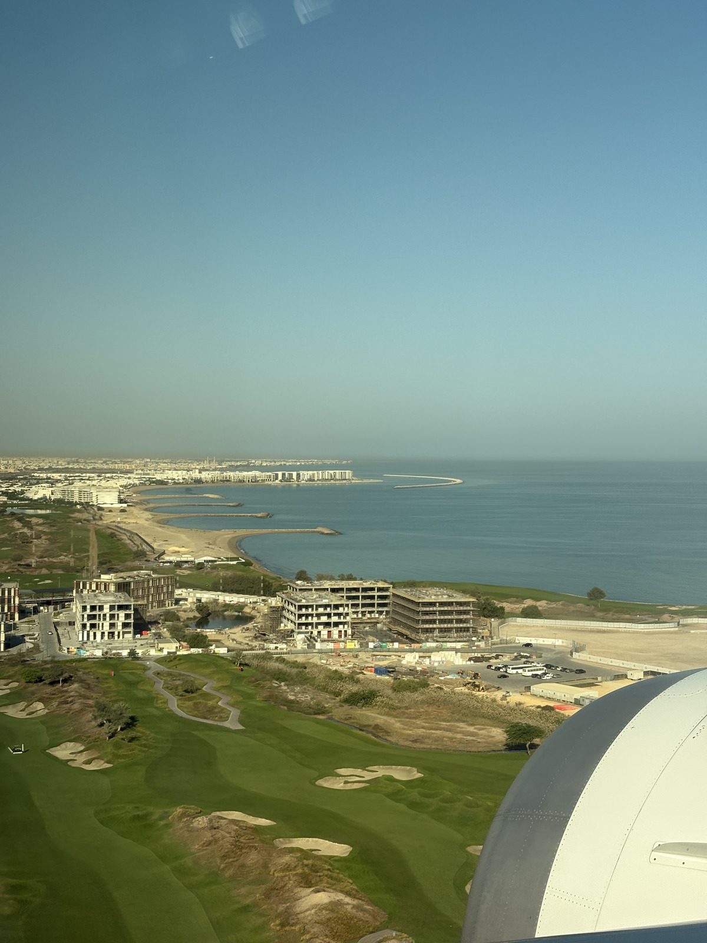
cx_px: 354
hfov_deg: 28.0
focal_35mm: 52
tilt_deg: -0.9
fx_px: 1416
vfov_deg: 36.8
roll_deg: -0.3
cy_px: 472
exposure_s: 1/2283
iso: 32
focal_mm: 5.96
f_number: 1.6
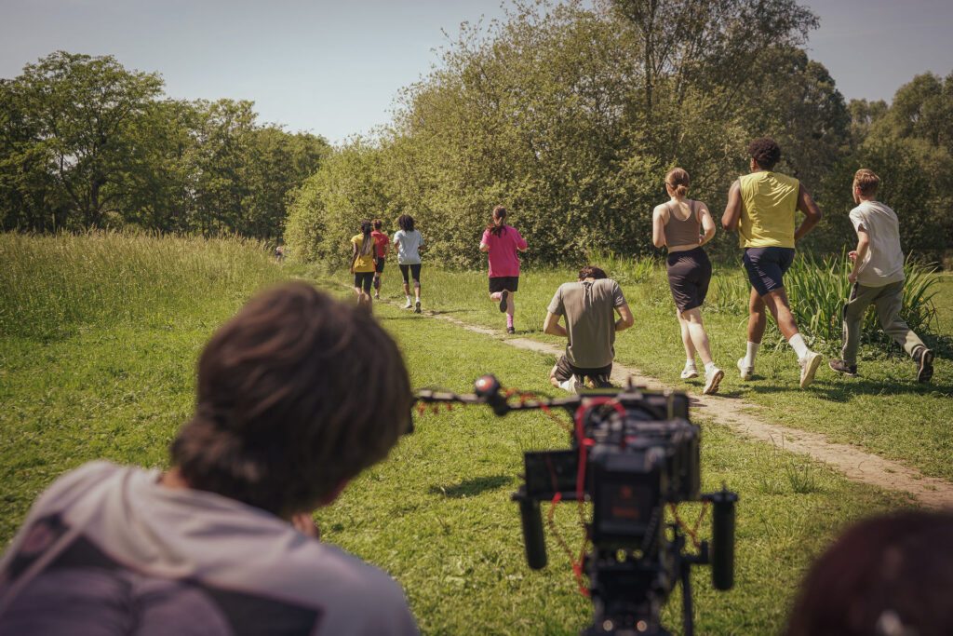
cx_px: 501
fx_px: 974
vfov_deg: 36.1
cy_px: 318
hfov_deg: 52.1
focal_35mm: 37
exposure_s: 1/640
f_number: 3.5
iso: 100
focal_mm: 35
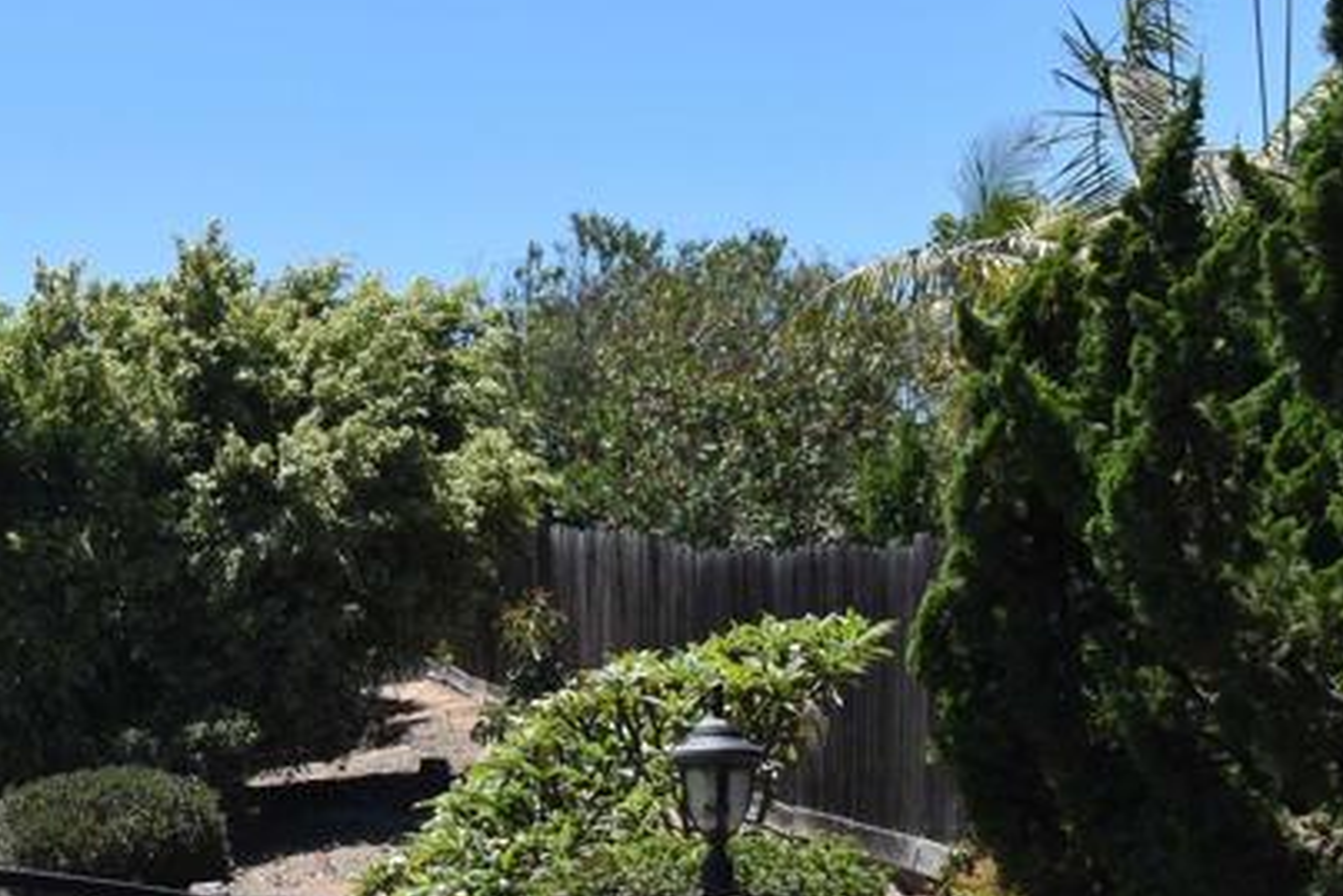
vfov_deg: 13.7
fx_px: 3694
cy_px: 871
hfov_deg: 20.0
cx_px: -7
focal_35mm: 99
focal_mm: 26
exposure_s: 1/320
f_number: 9
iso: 200
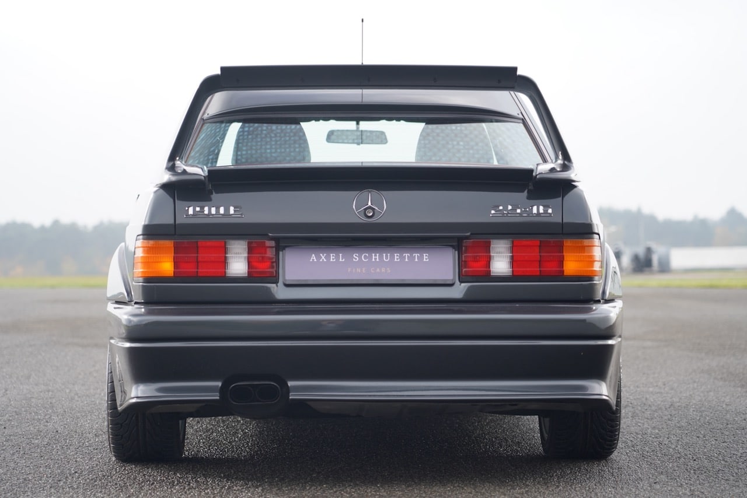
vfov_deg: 13.0
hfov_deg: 19.5
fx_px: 2179
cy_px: 249
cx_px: 374
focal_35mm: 105
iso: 400
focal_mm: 105
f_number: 4
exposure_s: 1/125
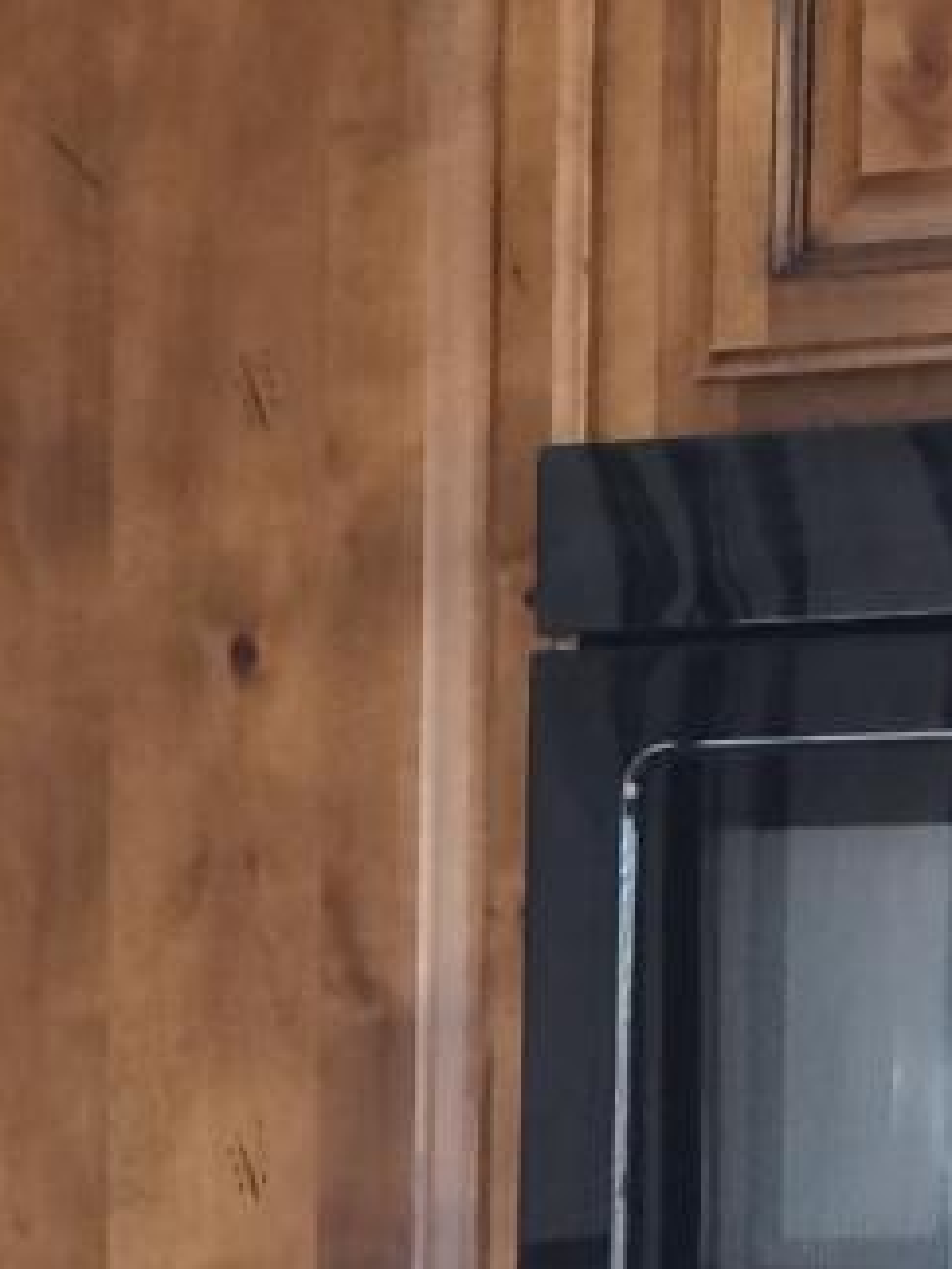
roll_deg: +0.8
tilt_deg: -11.2
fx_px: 6564
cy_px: 2123
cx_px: -396
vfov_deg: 10.5
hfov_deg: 8.2
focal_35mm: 179
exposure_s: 1/30
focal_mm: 4.15
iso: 80
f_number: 2.2
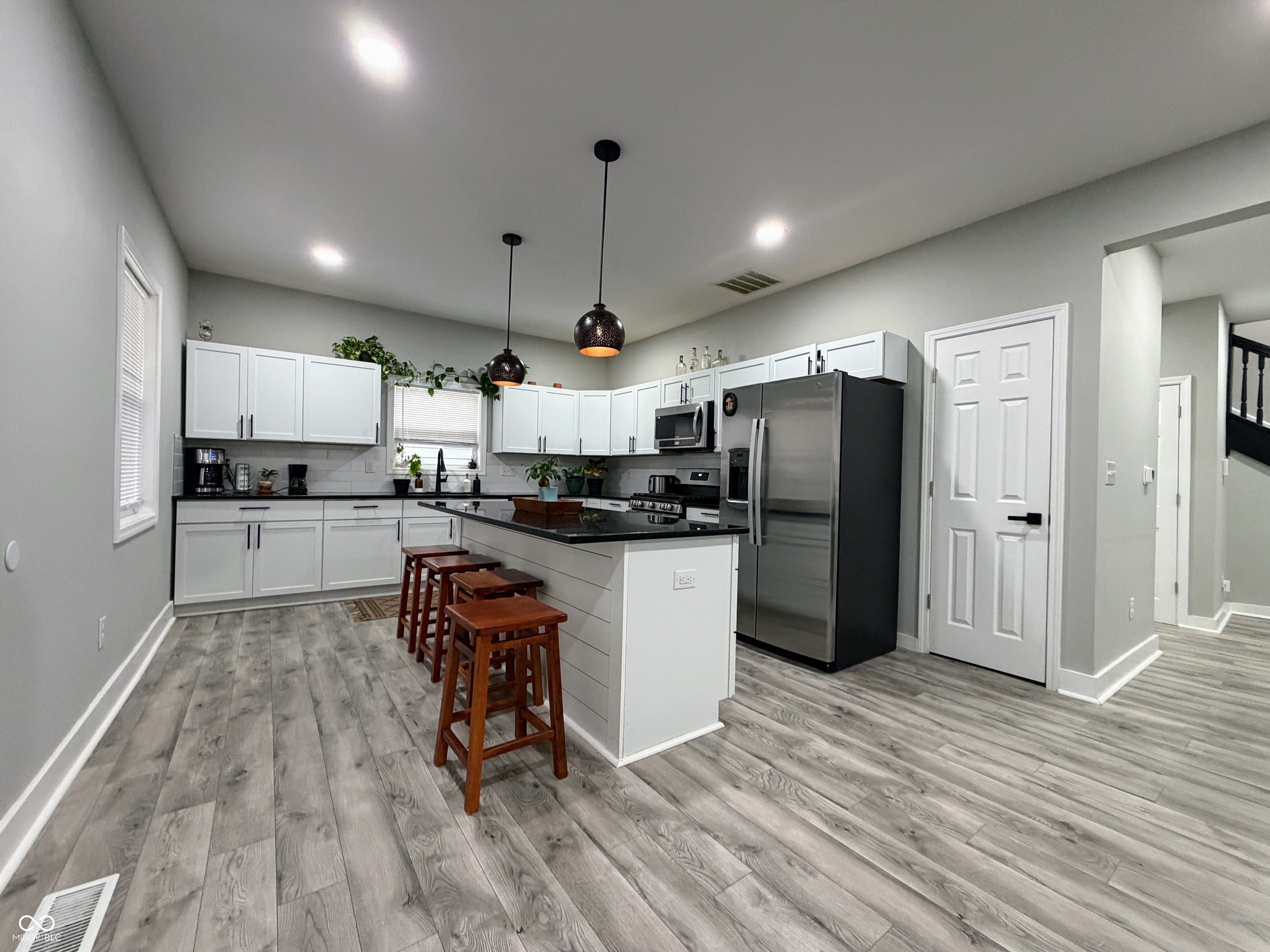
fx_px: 514
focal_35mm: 14
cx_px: 635
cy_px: 476
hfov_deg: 102.1
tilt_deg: +0.0
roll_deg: -0.9
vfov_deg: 85.7
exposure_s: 1/60
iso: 320
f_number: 2.2
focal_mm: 2.22
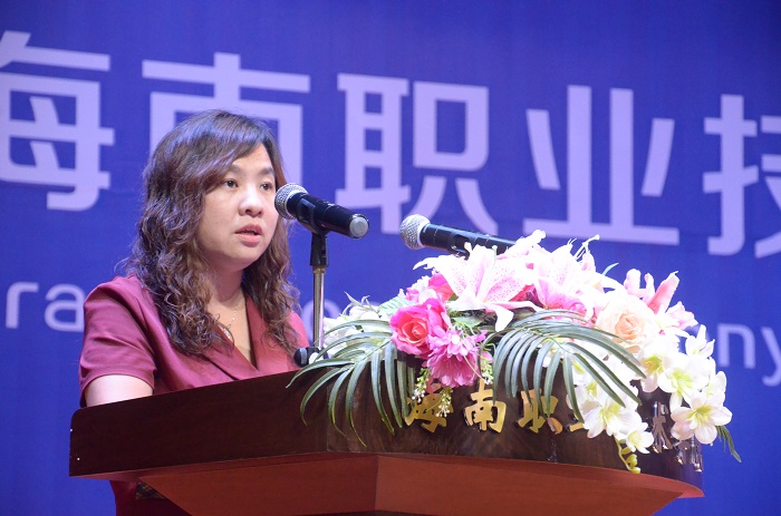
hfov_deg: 14.9
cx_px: 390
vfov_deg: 9.9
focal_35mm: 138
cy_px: 258
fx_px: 2986
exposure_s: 1/80
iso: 4000
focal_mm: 92
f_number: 7.1
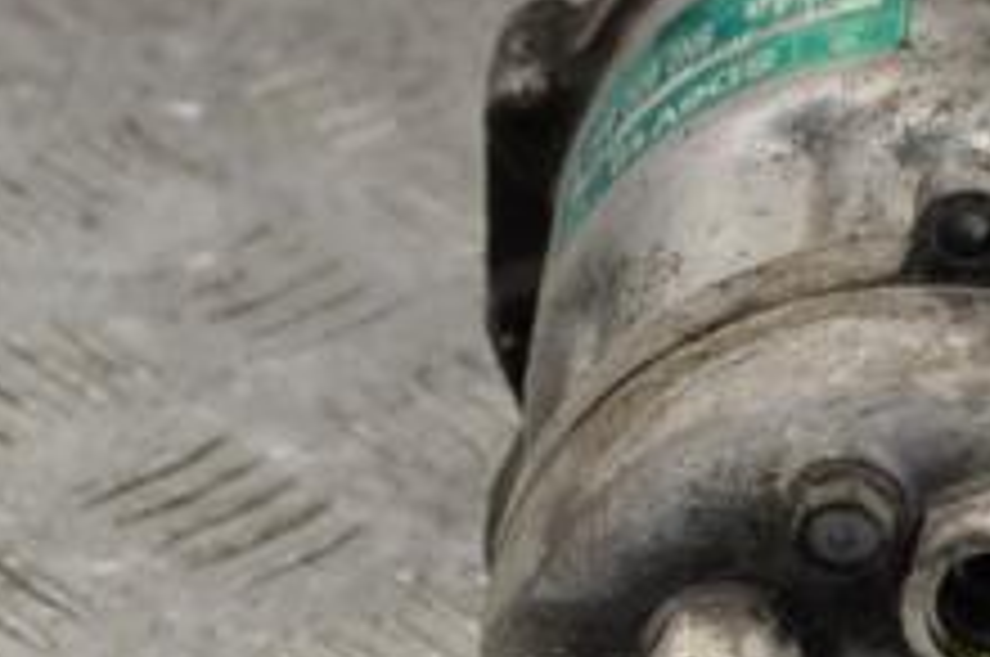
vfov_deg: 6.1
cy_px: 576
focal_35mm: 225
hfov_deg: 9.1
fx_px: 6188
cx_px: 882
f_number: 9
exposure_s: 1/320
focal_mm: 55
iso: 3200
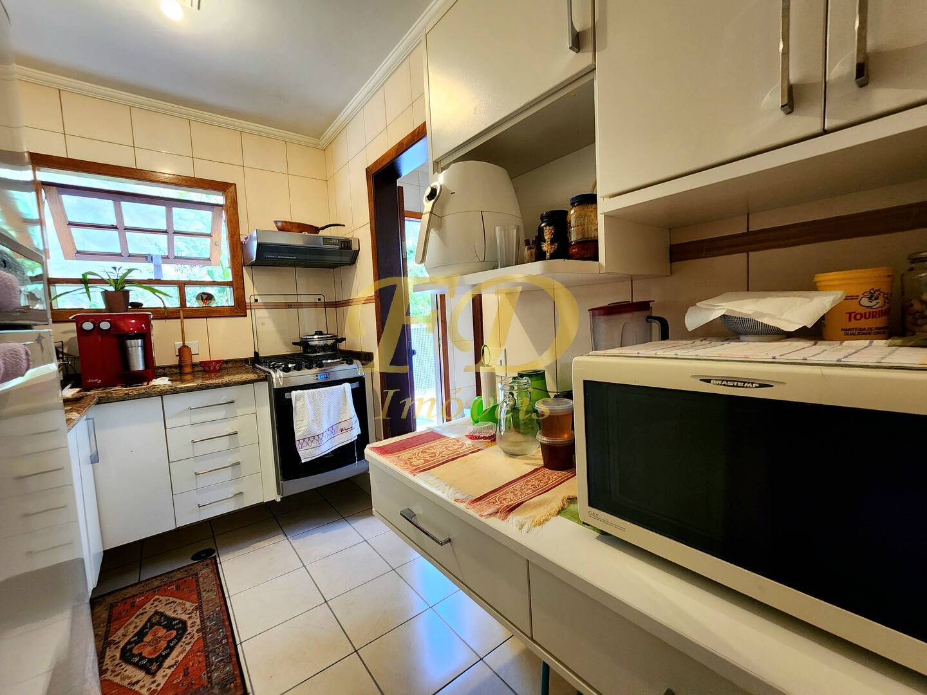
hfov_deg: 106.2
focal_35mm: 13
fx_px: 348
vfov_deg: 89.9
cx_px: 464
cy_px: 348
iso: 250
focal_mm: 2.2
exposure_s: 1/60.2
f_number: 2.2
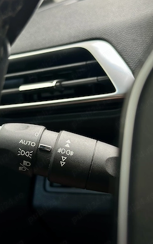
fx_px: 346
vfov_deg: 38.8
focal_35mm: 52
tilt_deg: -8.1
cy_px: 122
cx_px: 69
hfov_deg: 24.9
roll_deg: +7.2
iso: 80
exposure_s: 1/121
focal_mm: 6.86
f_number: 1.78
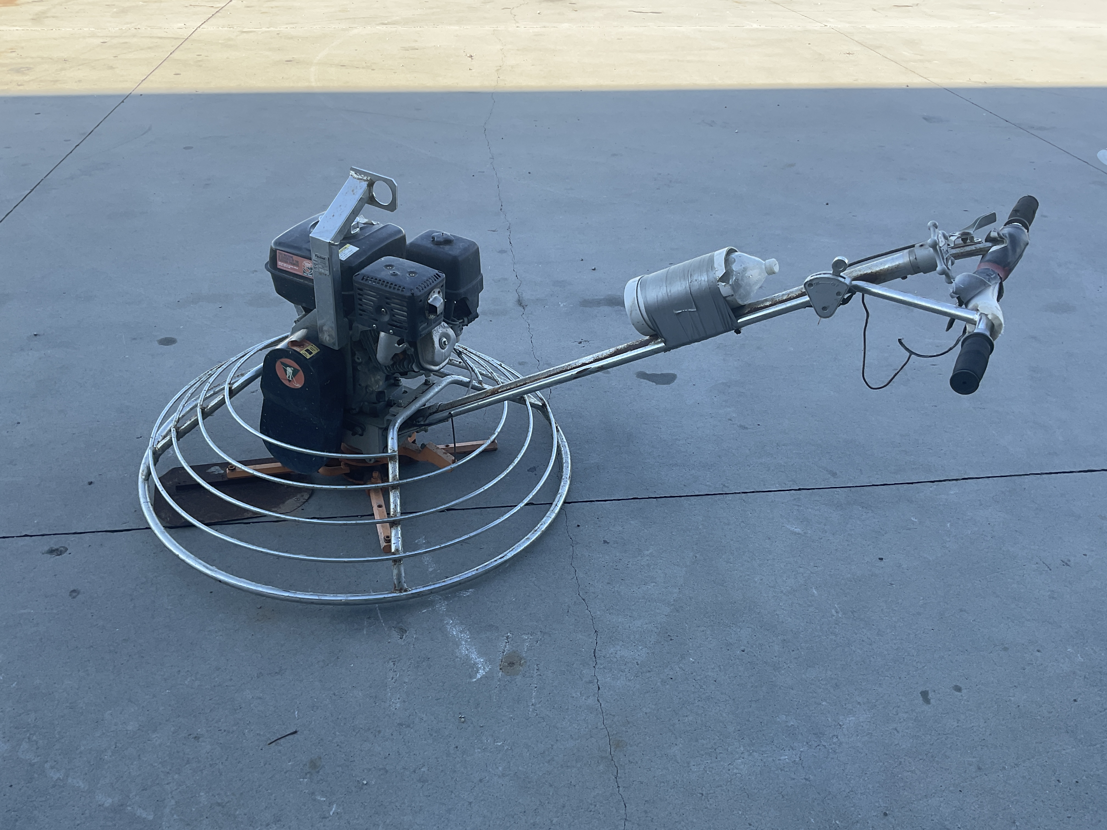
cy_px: 415
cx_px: 554
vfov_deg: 48.2
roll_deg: -3.7
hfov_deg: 61.7
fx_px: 927
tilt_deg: -33.3
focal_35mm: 29
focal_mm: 3
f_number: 1.8
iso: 16
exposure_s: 1/276
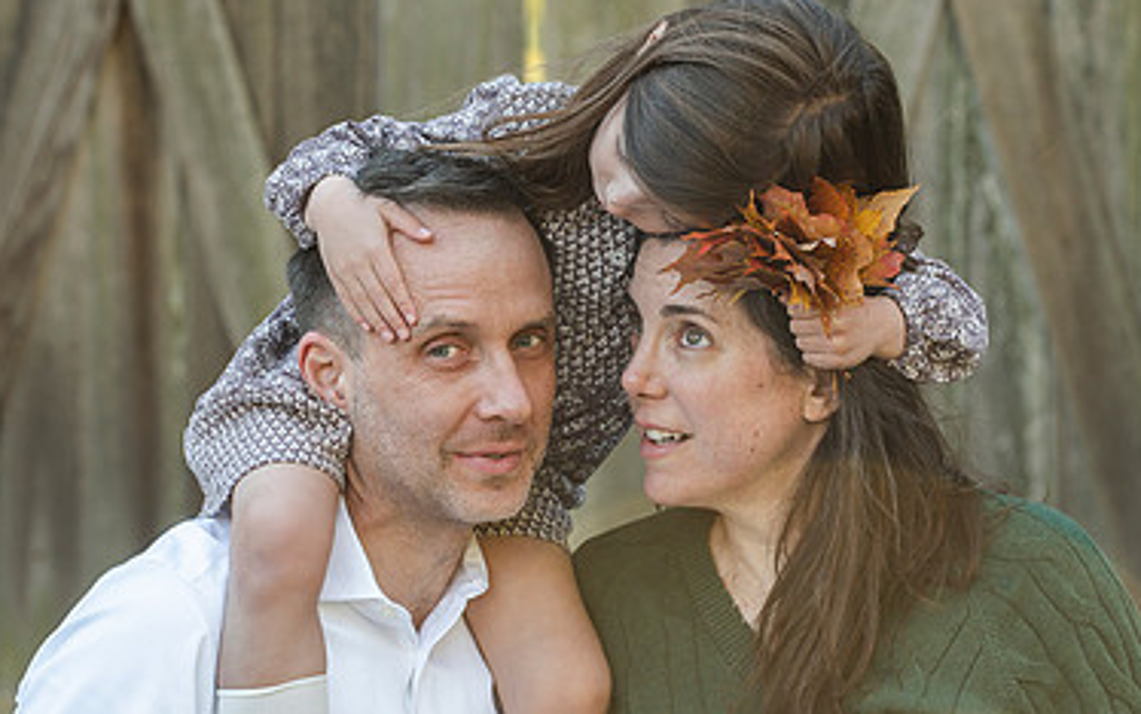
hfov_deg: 10.1
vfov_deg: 6.3
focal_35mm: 207
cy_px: 321
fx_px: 6439
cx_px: 569
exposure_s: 1/250
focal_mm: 125
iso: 500
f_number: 5.6
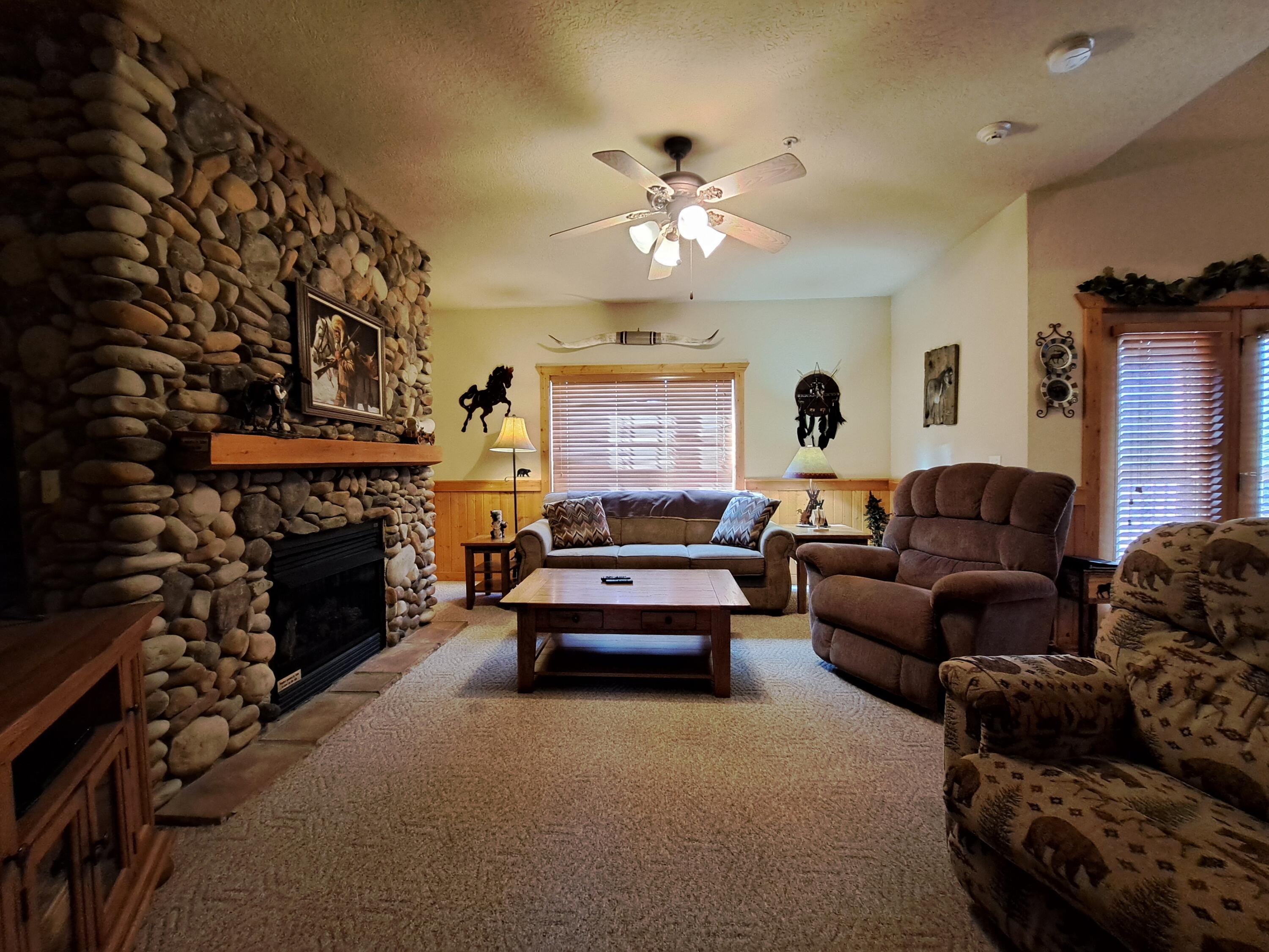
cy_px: 476
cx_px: 634
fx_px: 477
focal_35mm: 13
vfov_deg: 89.9
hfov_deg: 106.2
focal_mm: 1.74
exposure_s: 1/24
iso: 250
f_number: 2.2
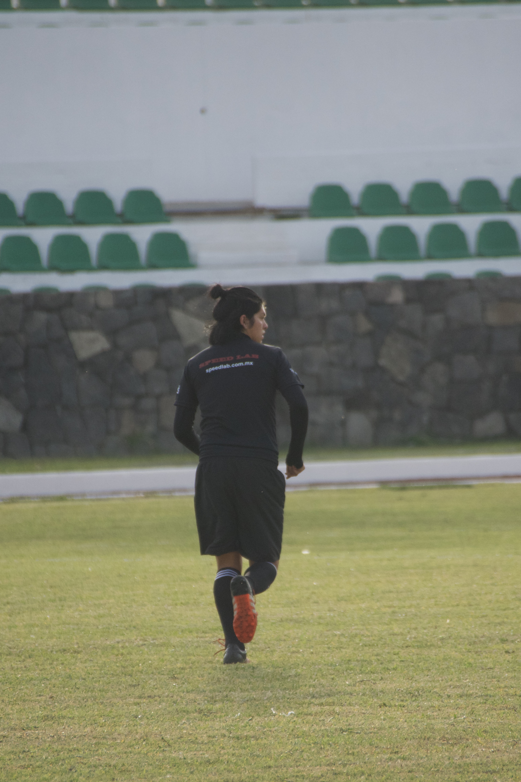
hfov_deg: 2.3
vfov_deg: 3.5
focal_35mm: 589
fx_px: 12785
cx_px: 252
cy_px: 483
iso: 400
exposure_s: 1/1000
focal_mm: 300
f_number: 5.6
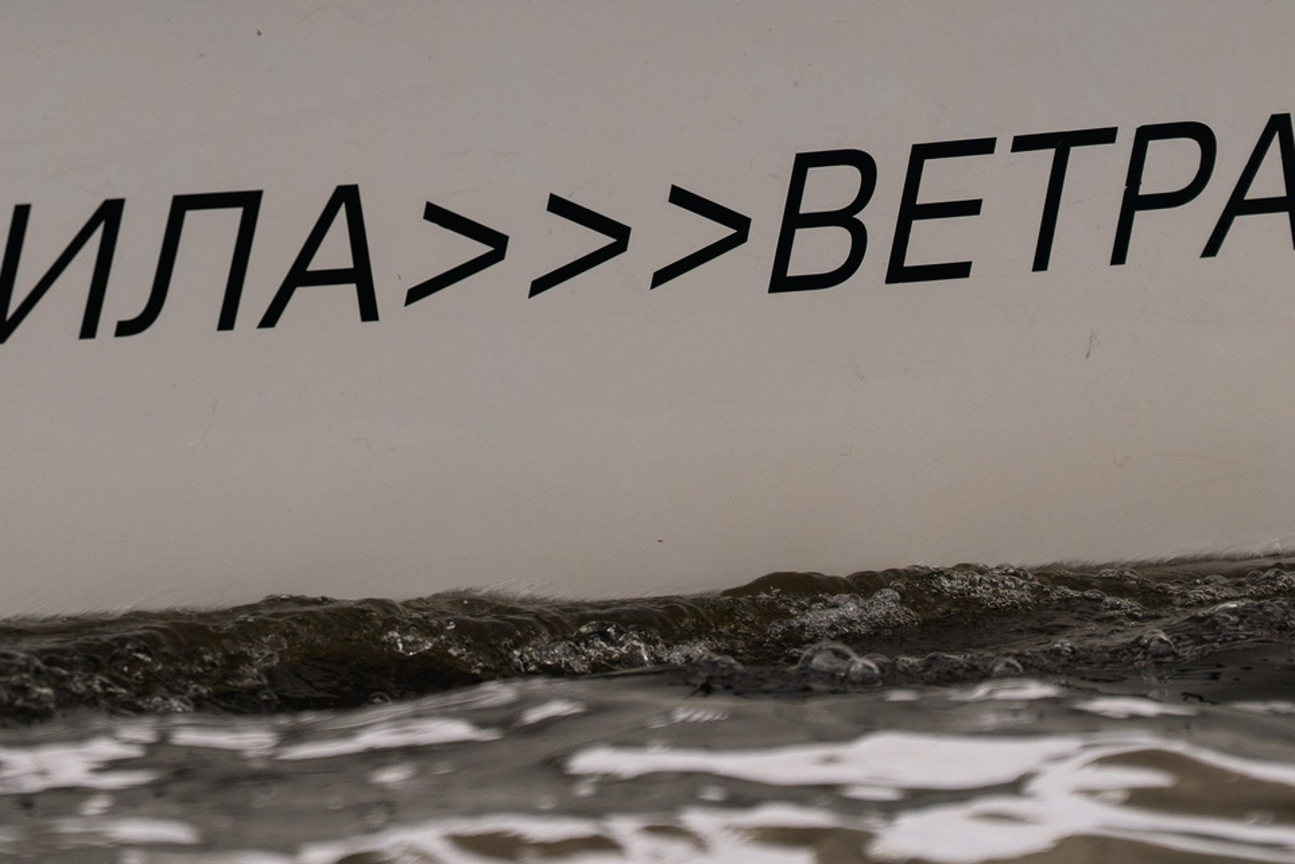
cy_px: -119
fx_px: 16872
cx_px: 446
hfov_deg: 4.4
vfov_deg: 2.9
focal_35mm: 469
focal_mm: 176
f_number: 3.2
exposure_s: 1/2500
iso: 160
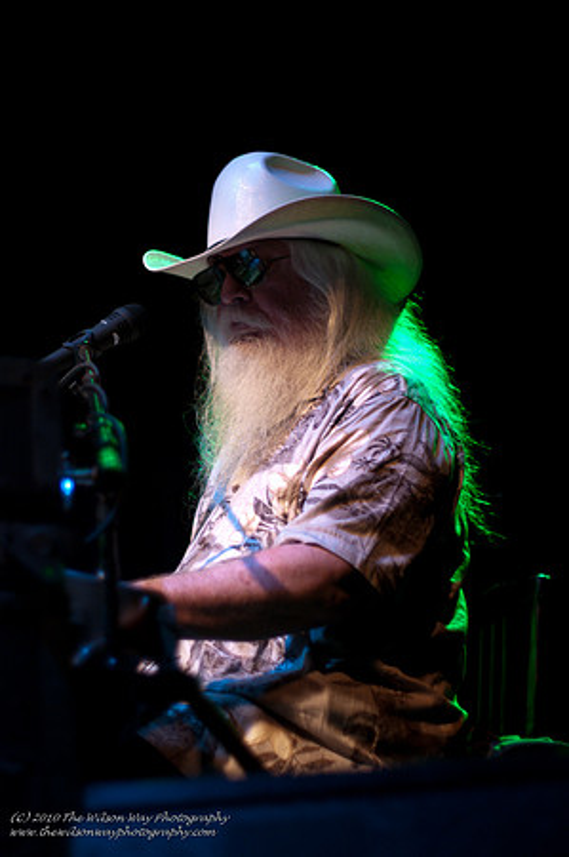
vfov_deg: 27.0
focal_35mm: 75
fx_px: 1782
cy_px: 428
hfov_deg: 18.1
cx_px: 284
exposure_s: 1/90
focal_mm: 50
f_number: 1.7
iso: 800
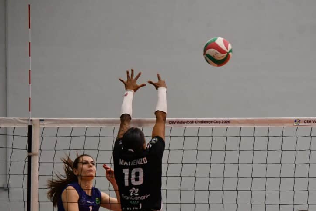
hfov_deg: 8.4
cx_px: 199
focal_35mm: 245
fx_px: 2151
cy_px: 141
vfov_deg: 5.6
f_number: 4.8
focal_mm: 116
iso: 2500
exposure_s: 1/500
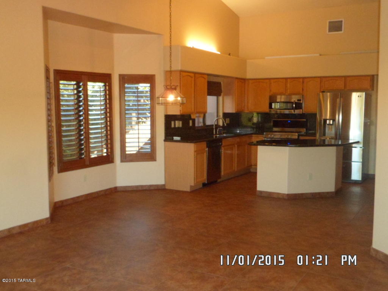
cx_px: 194
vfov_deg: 39.7
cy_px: 146
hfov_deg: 51.4
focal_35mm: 36
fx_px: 404
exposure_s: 1/45
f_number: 3.8
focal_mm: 6.6
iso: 400
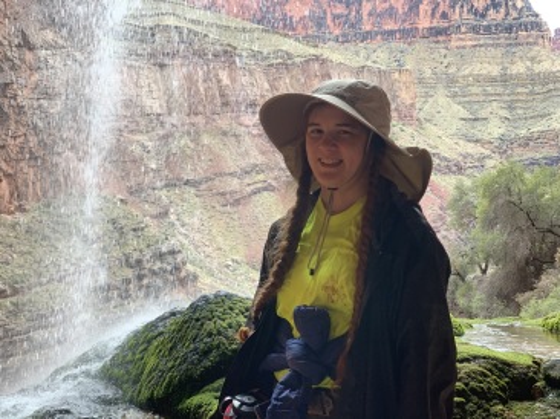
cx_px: 280
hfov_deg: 36.8
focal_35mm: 52
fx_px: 841
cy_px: 210
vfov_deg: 28.0
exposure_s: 1/122
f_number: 2.4
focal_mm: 6
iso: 80
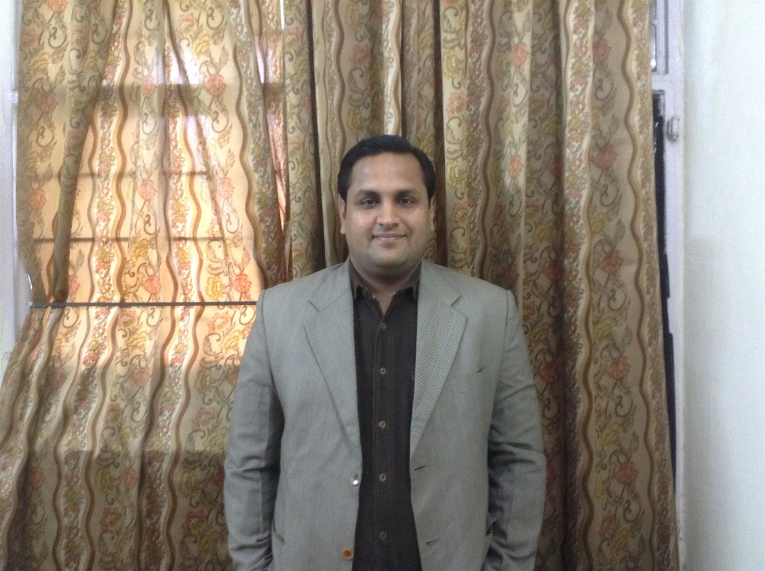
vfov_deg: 42.8
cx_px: 382
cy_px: 286
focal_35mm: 33
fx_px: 728
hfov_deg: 55.4
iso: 250
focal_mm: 3.3
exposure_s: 1/17
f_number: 2.4
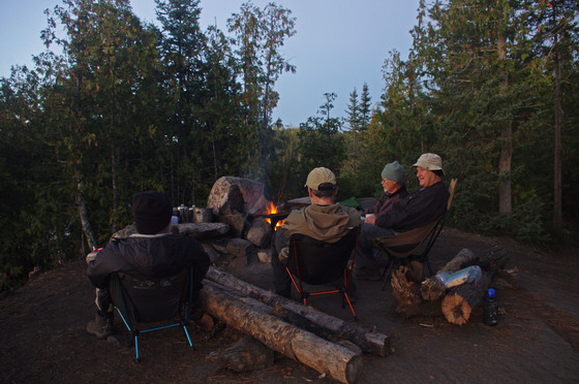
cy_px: 192
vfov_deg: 47.8
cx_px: 290
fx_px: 434
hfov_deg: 67.4
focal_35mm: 27
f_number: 6.3
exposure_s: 1/1.67
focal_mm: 18
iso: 800
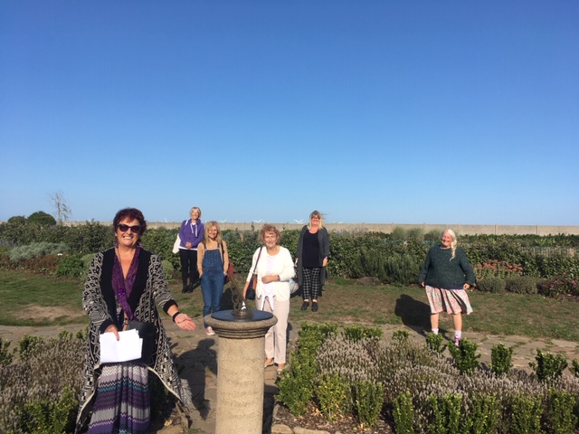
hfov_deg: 61.7
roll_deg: -0.5
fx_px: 485
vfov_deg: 48.2
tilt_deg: +1.6
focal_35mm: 29
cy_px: 217
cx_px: 290
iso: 25
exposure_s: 1/1972
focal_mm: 4.15
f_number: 2.2
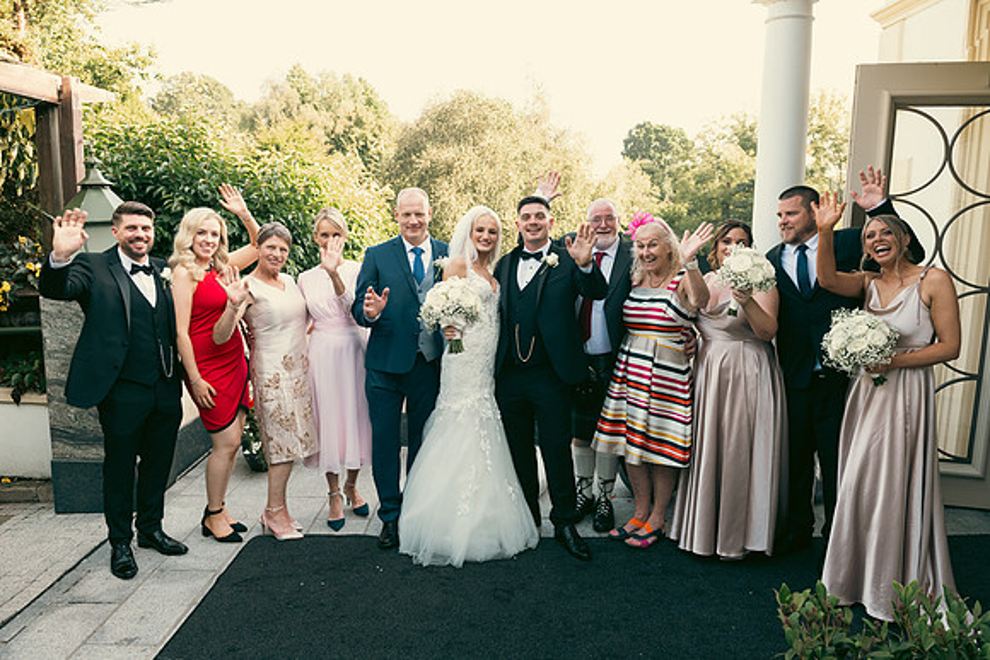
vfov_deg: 48.0
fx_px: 743
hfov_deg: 67.4
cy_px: 330
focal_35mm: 27
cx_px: 495
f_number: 6.3
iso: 320
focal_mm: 27
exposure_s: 1/160
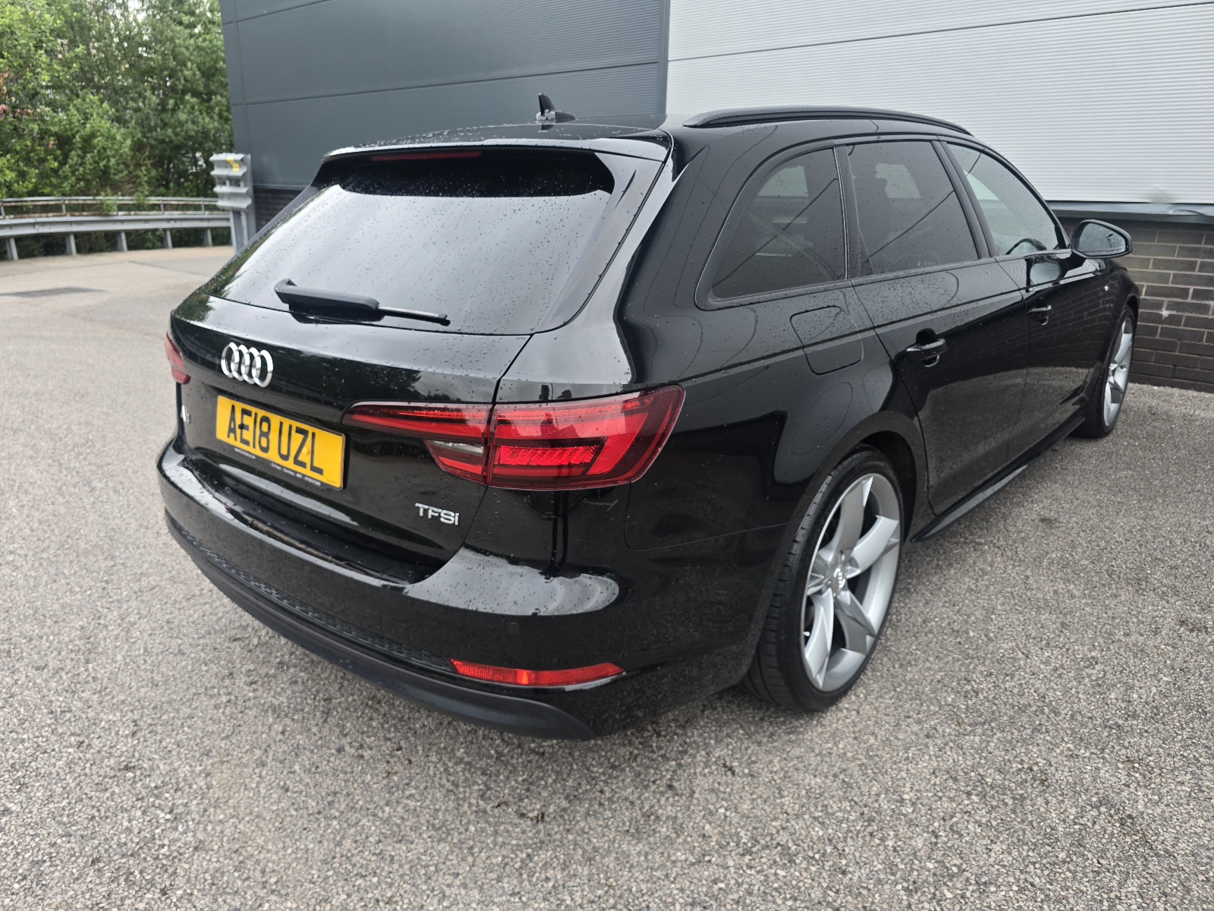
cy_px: 456
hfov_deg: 73.9
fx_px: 807
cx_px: 607
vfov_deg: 58.9
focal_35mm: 23
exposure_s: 1/182
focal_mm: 6.3
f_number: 1.7
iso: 40
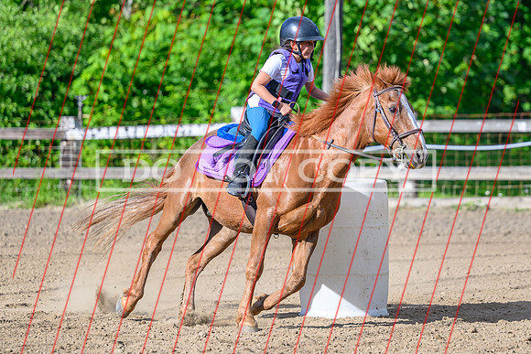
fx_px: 3025
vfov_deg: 6.7
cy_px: 136
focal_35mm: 205
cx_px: 304
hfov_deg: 10.0
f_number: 2.8
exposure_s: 1/2500
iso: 250
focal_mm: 130
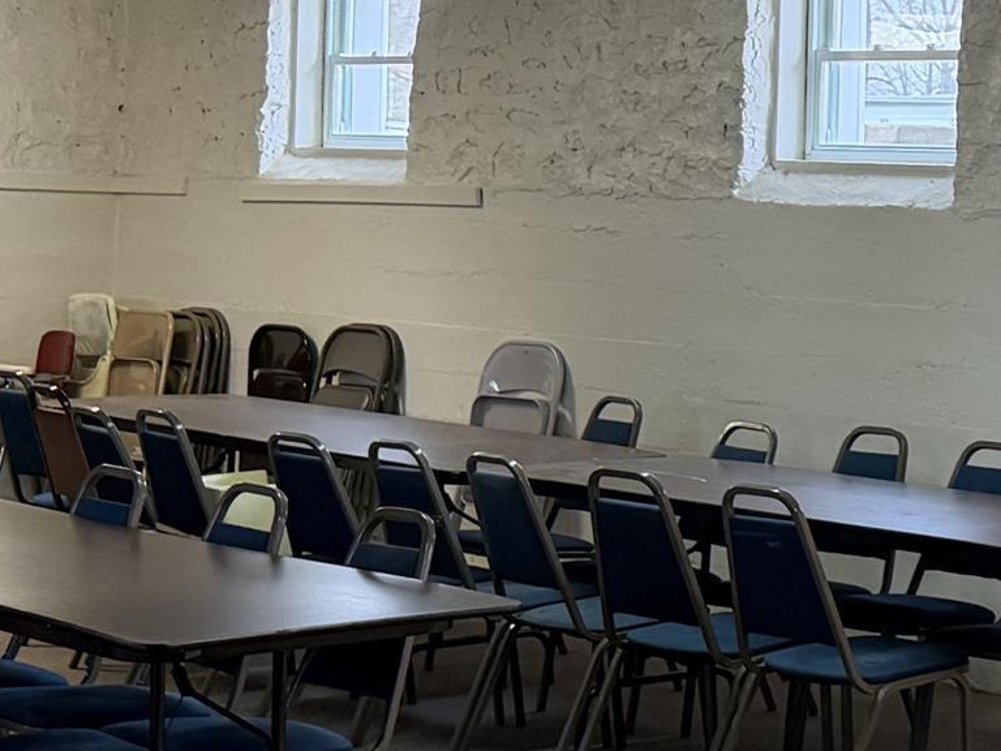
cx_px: 1220
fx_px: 2776
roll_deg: -2.3
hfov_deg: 19.2
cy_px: 228
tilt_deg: -1.6
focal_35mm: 96
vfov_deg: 15.4
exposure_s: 1/120
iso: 400
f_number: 1.78
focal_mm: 6.76
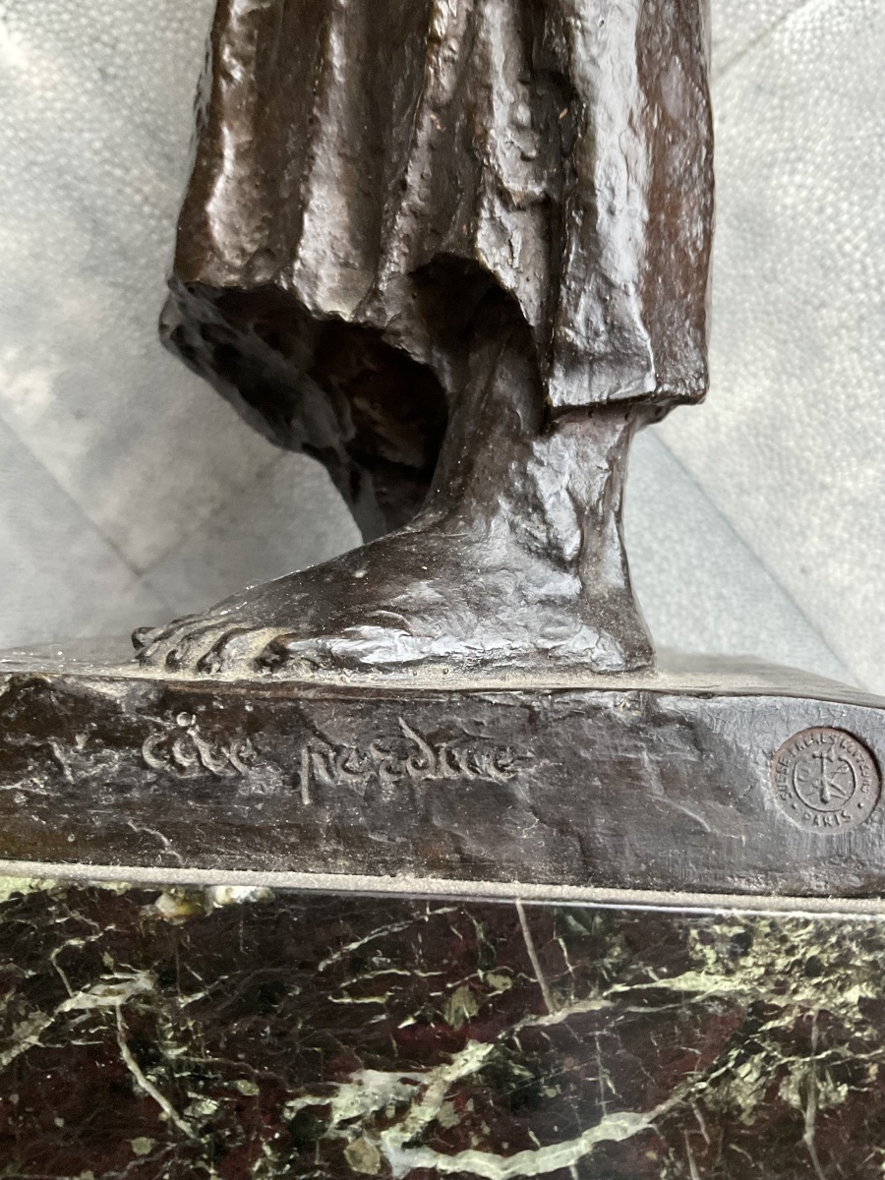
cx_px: 442
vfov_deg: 61.7
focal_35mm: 29
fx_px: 989
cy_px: 590
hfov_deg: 48.2
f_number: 1.8
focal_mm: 3
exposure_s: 1/30
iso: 250
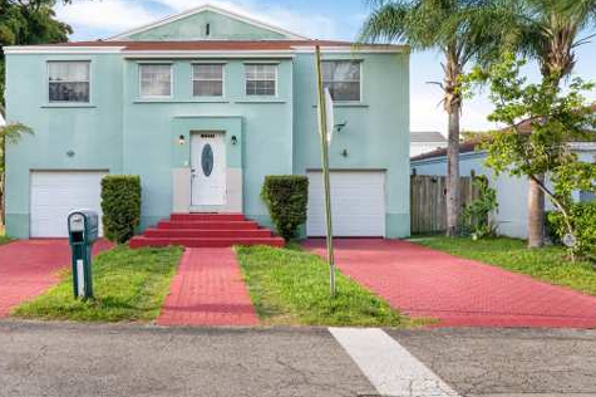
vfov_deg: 39.9
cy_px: 188
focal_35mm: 33
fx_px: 546
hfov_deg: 56.3
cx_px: 210
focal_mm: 19.6
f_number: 11
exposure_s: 1/13
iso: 125
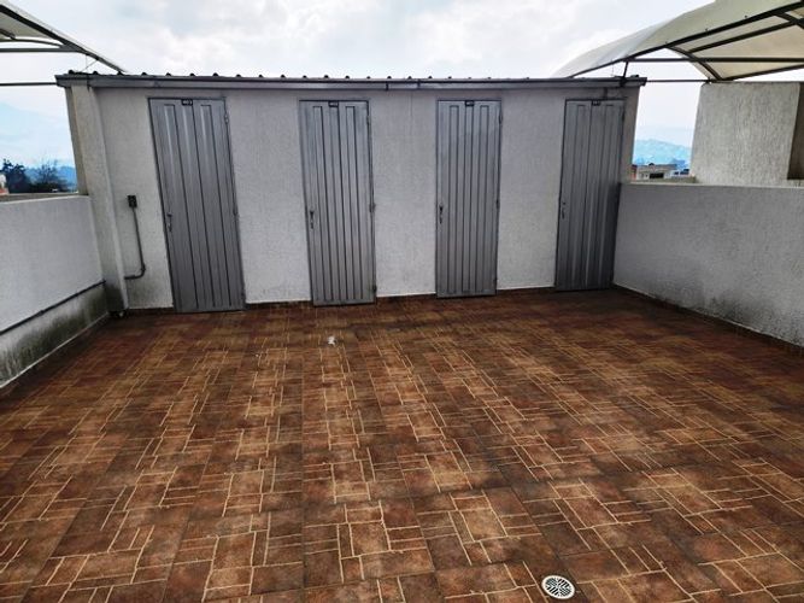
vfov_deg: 58.9
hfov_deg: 73.9
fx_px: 534
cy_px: 302
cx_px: 402
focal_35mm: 23
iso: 12
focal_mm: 6.4
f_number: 1.8
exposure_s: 1/357
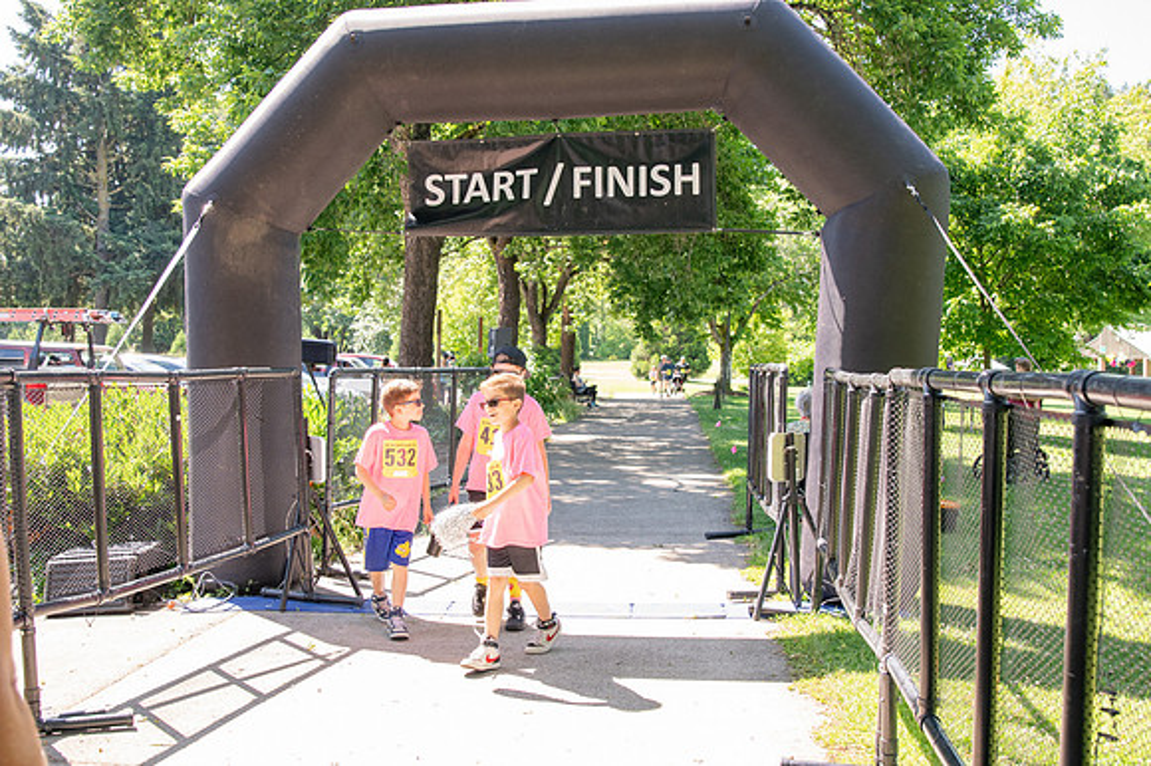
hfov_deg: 53.2
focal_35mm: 36
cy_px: 383
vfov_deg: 36.8
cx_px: 576
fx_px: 1150
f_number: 4
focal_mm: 24
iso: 500
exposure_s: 1/400
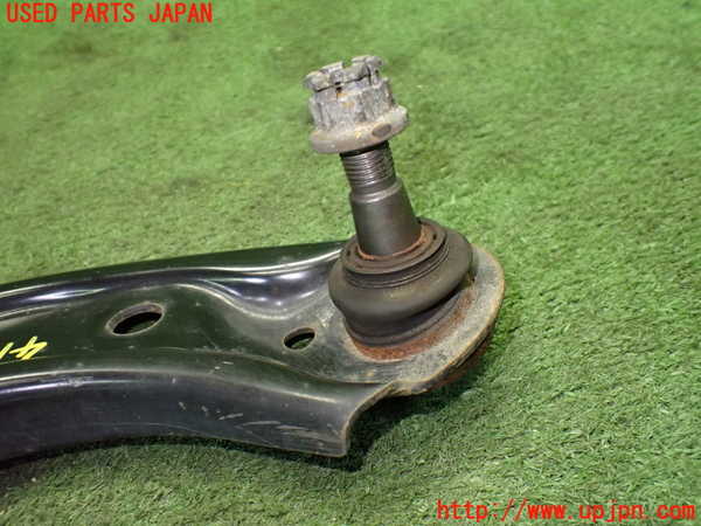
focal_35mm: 30
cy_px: 263
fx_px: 608
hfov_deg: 60.0
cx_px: 350
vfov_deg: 46.8
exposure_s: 1/100
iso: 800
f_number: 2.3
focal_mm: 5.4
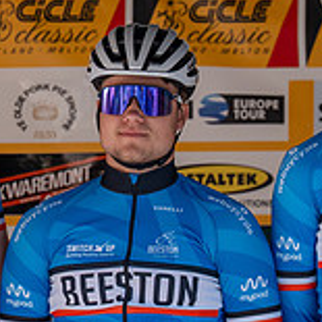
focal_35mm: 638
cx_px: 4
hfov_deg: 2.7
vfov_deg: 2.7
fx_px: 6714
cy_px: 140
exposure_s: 1/1000
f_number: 6.3
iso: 1250
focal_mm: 200
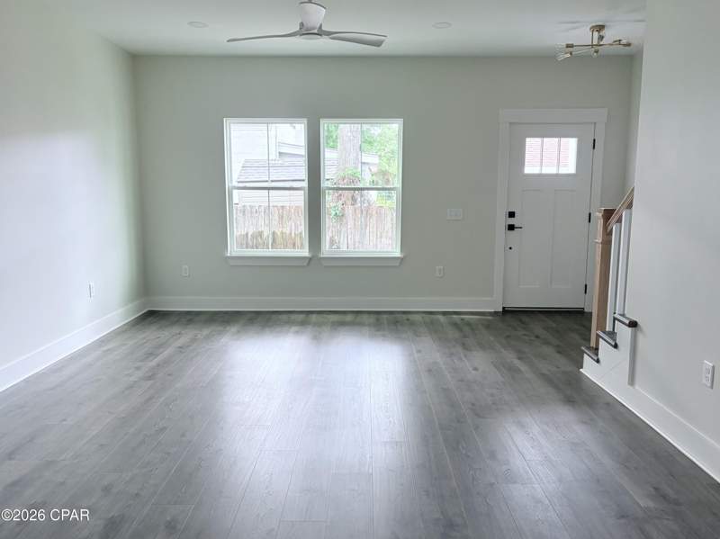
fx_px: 540
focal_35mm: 26
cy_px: 270
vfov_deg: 53.0
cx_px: 360
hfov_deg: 67.3
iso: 125
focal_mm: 5.96
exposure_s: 1/99
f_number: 1.6
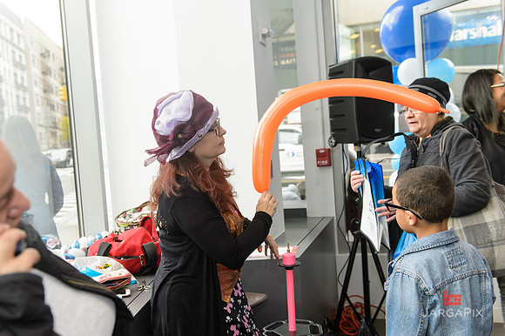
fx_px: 491
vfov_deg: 37.8
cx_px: 252
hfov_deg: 54.5
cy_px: 168
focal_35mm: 35
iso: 640
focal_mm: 35
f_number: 3.5
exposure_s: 1/250
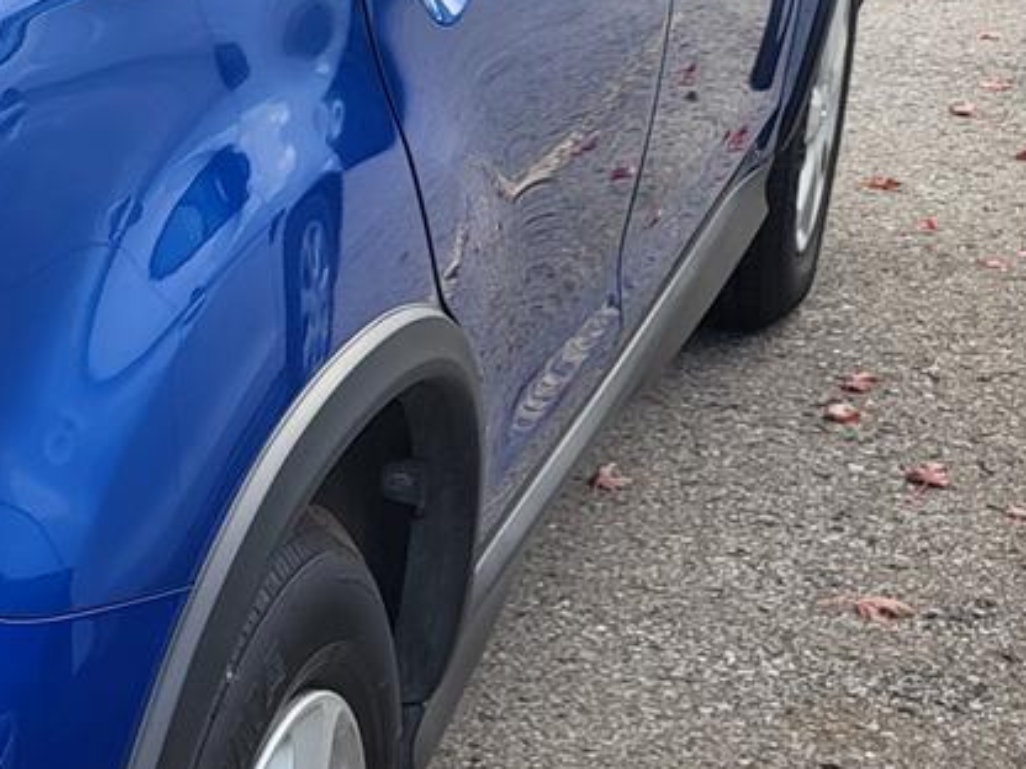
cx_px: -483
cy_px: 288
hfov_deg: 21.0
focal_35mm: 80
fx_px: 2371
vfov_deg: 18.4
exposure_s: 1/392
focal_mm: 5.4
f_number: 1.8
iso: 40
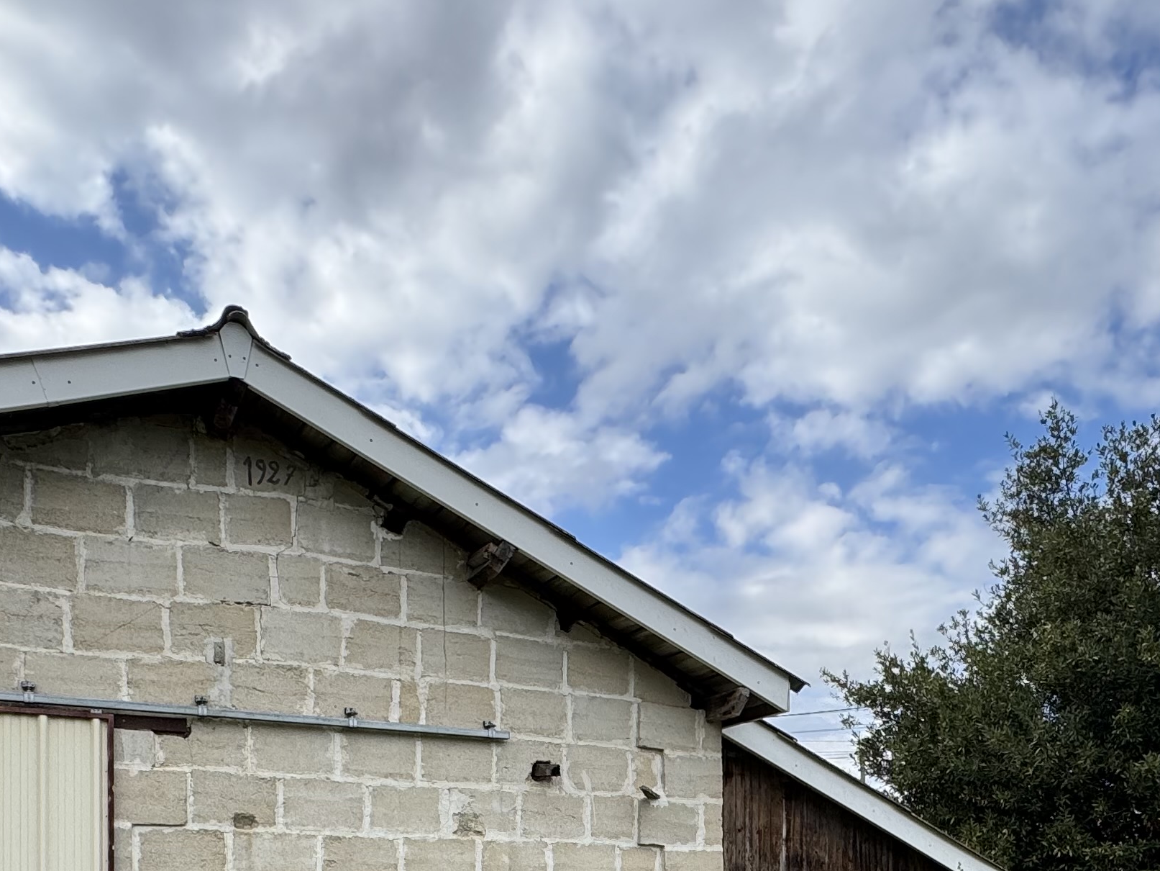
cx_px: 583
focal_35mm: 35
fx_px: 1173
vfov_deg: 36.0
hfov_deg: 52.6
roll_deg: +0.8
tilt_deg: +2.1
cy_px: 903
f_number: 2.2
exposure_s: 1/771
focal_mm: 2.22
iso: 50
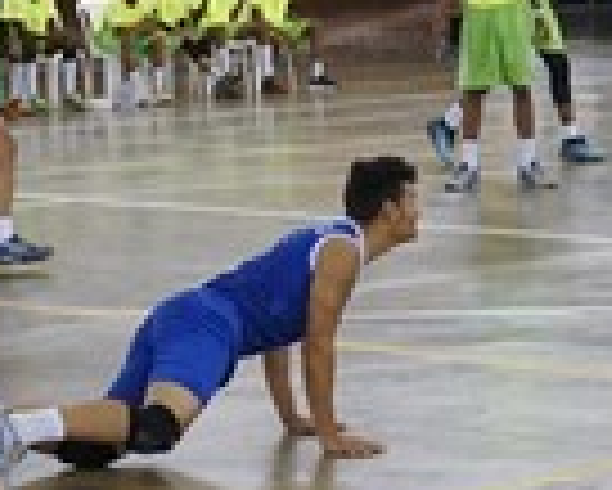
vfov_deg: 9.6
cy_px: 65
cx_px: 410
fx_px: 2900
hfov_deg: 12.0
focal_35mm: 160
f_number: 3.5
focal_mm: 29
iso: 4000
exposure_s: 1/640
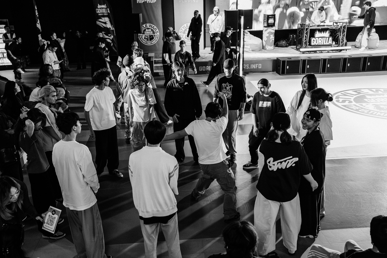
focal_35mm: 34
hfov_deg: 55.8
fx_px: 365
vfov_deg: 38.9
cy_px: 129
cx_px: 194
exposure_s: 1/320
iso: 6400
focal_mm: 34
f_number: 2.8
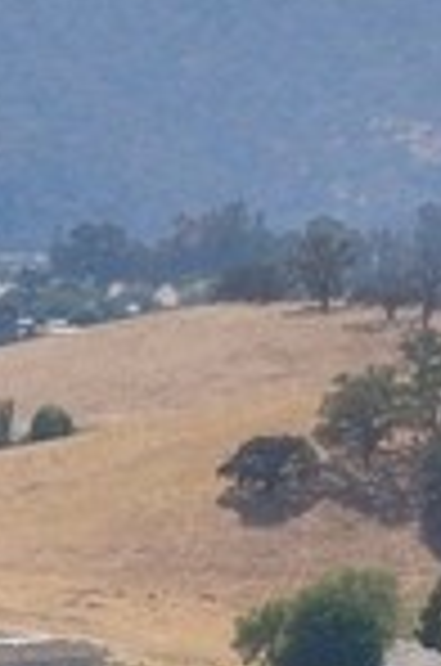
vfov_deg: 11.0
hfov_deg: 6.4
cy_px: 1267
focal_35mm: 173
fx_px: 3194
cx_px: -1332
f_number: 2.8
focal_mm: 12.3
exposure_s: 1/3200
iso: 130
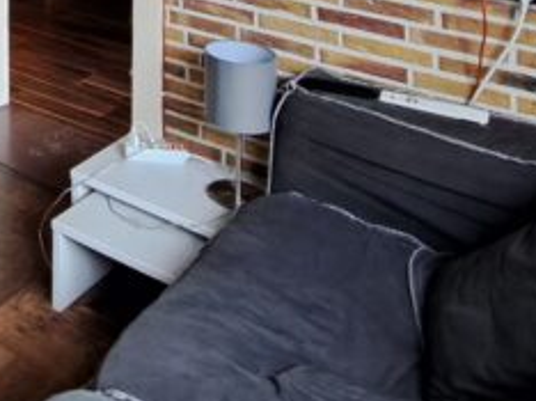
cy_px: -243
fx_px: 882
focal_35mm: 57
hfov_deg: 29.1
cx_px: -110
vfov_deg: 20.7
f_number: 2.2
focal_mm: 1.74
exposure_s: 1/25
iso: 200
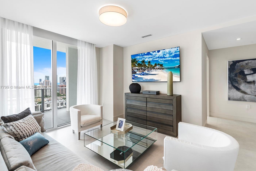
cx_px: 134
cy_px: 87
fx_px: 114
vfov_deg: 73.8
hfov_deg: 96.6
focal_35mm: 16
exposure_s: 1/20
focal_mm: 14
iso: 200
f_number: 8
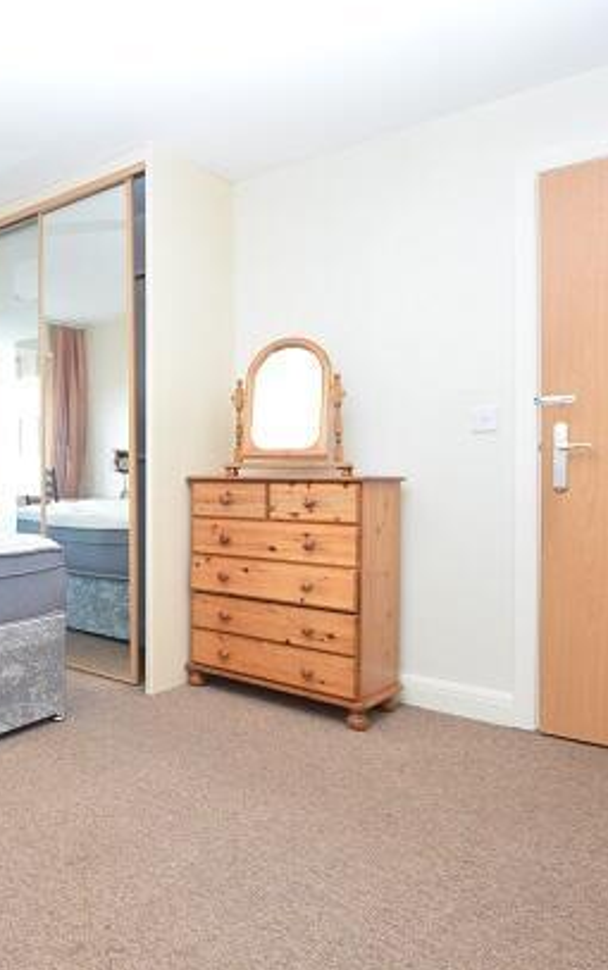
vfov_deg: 74.7
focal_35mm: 24
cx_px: 114
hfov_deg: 48.1
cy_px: 477
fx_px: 635
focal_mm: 10
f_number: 4
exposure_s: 1/60
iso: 450
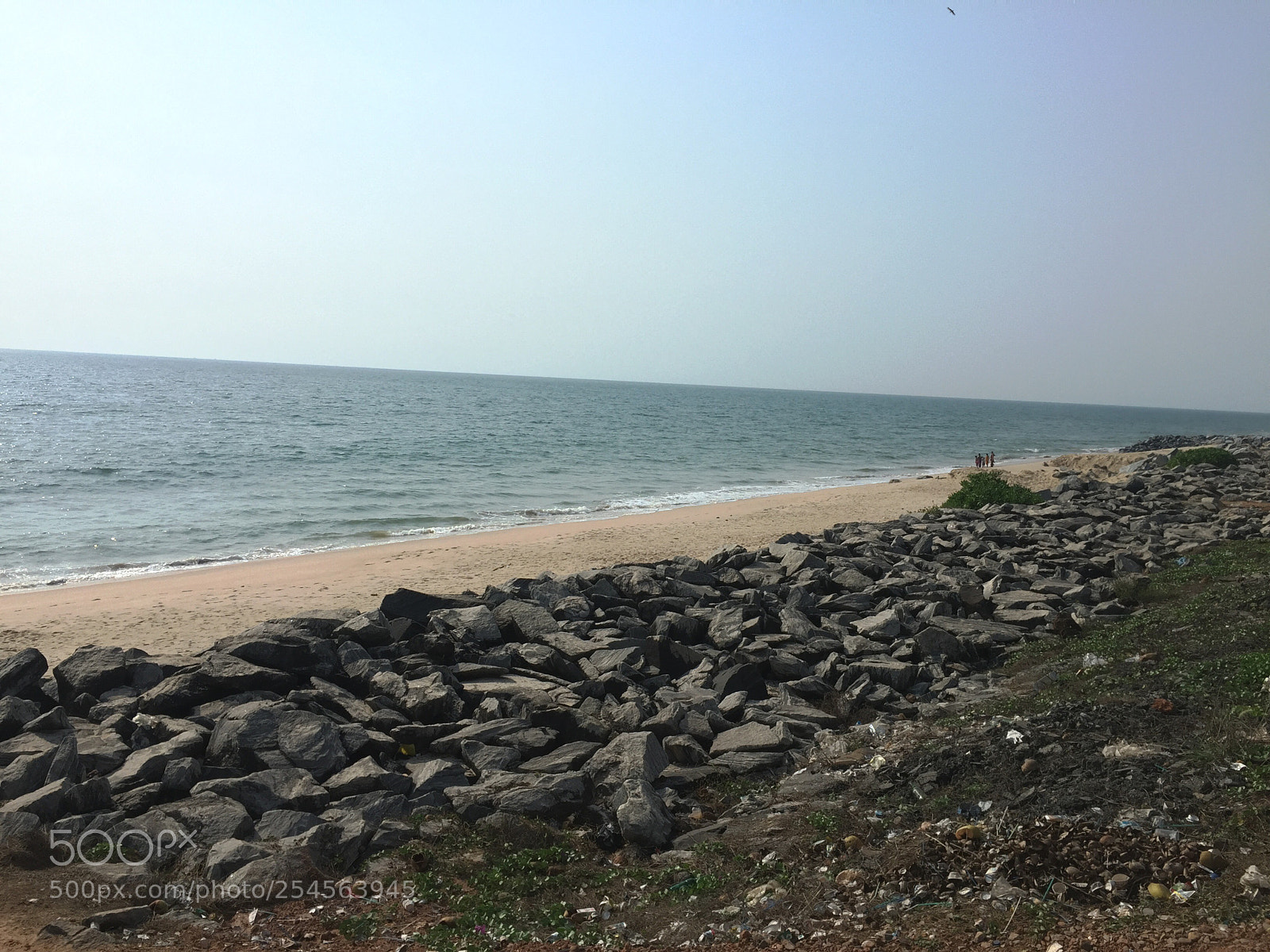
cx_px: 635
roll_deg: -4.1
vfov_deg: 48.2
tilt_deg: -4.3
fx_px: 1064
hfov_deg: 61.7
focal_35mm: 29
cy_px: 476
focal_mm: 4.15
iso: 32
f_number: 2.2
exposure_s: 1/1582
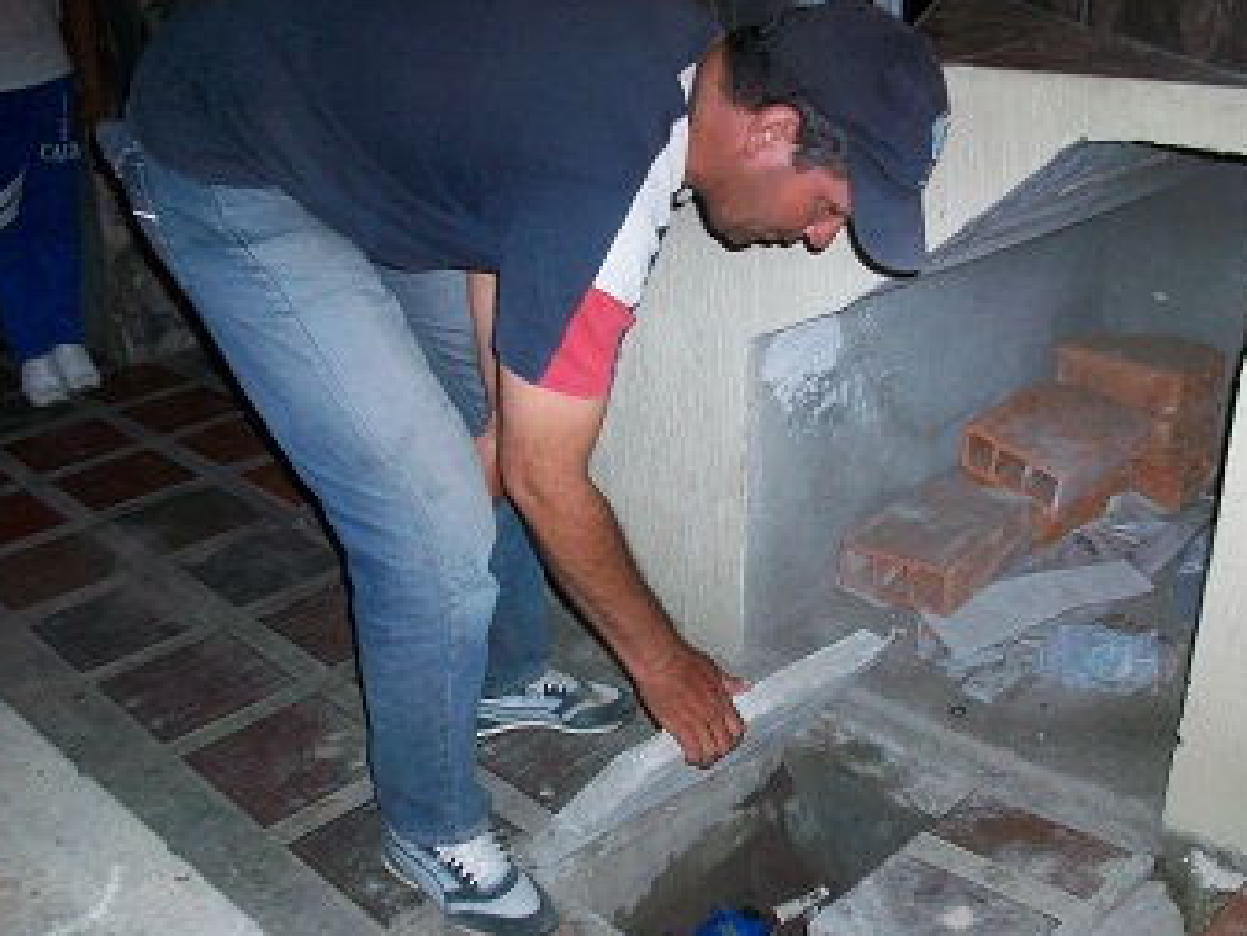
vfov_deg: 37.7
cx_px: 707
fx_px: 1369
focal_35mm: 38
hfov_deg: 48.8
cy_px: 459
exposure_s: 1/60
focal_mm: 5.7
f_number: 2.8
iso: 160
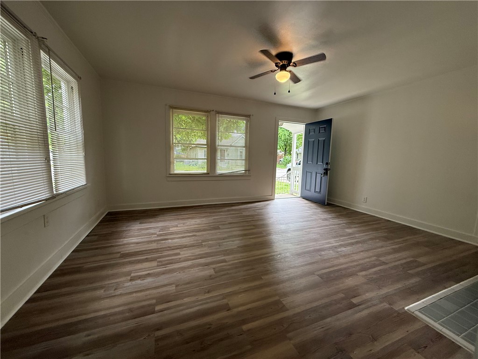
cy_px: 180
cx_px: 239
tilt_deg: -5.8
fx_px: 193
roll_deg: -1.7
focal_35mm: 14
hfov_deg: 102.1
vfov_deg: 85.7
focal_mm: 2.22
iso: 200
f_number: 2.2
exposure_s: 1/120
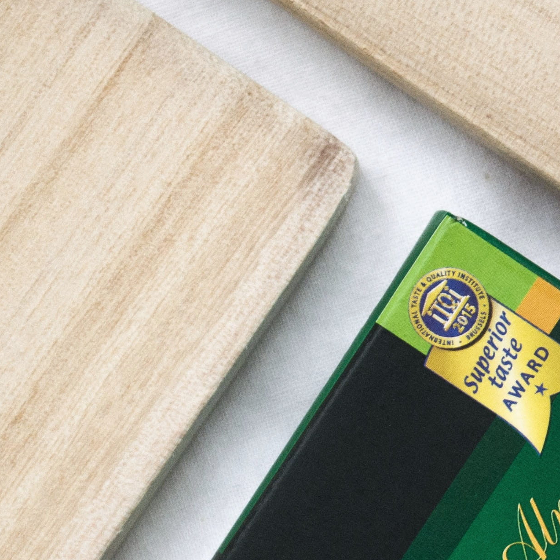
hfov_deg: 8.0
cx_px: 714
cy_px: 554
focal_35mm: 216
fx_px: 3946
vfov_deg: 8.1
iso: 400
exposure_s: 1/20
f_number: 6.3
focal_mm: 45
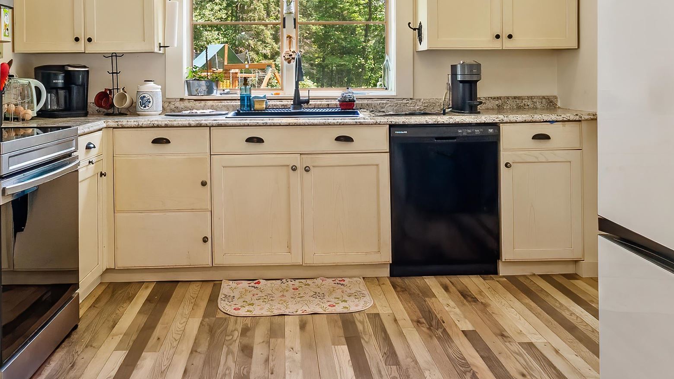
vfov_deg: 36.9
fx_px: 554
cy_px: 97
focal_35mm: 31
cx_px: 284
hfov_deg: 62.3
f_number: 9
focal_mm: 10
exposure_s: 1/40
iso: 500
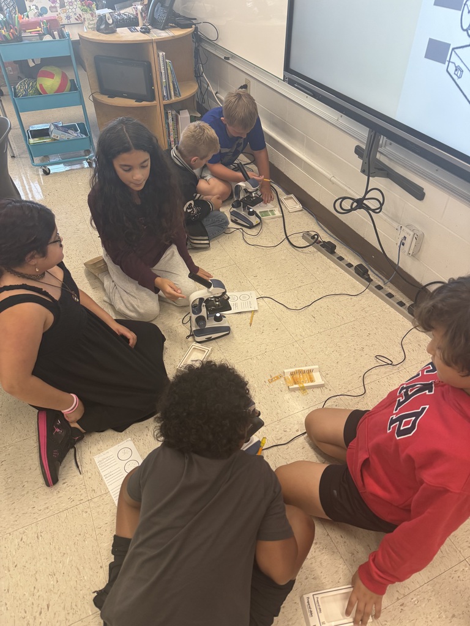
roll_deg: -0.1
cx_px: 235
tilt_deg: -41.9
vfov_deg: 71.6
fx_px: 434
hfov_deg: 56.8
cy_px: 313
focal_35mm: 24
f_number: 1.78
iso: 160
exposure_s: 1/90
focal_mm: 6.76
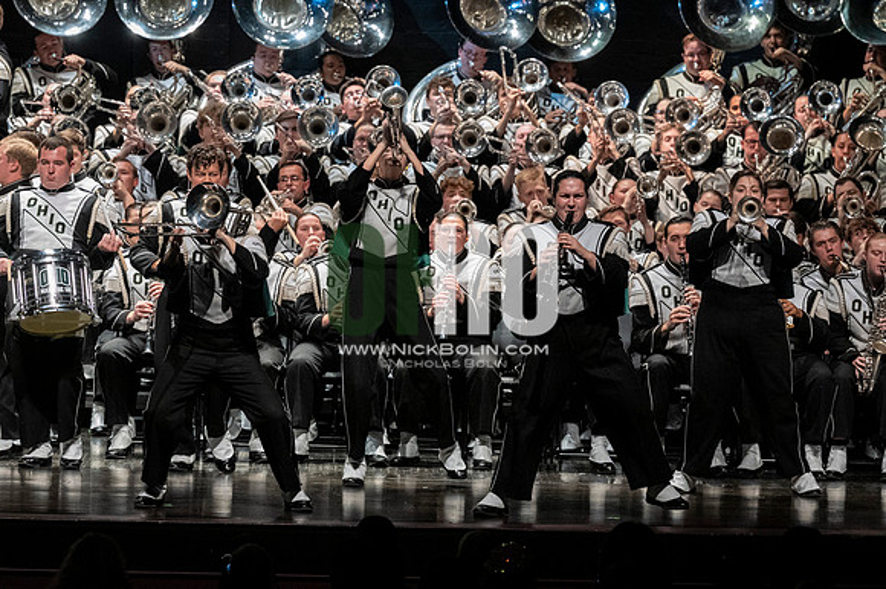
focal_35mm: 217
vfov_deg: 6.3
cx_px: 443
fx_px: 5337
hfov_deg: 9.5
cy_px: 294
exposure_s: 1/500
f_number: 4
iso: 4000
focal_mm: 145
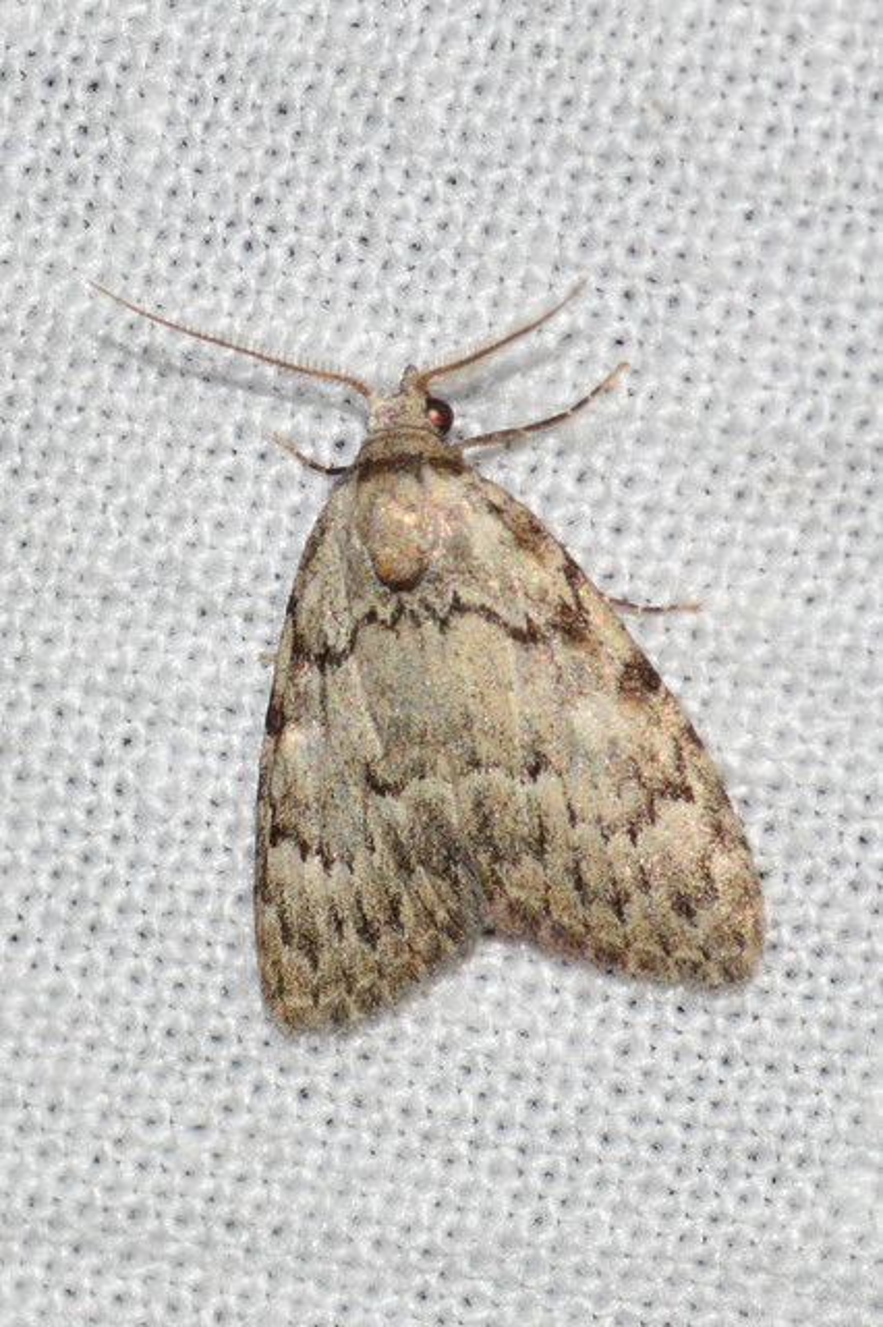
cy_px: 664
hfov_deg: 9.1
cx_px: 442
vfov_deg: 13.7
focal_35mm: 150
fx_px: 5524
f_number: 18
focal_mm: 100
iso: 100
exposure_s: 1/200
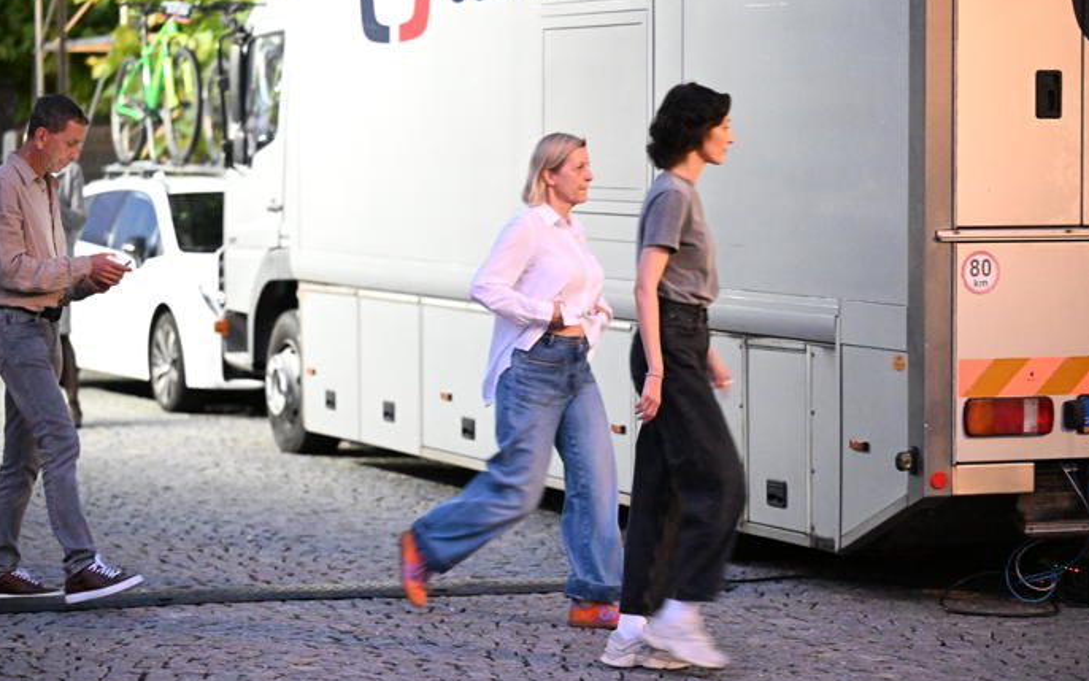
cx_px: 543
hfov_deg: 17.0
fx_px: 3651
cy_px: 354
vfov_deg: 10.7
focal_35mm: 123
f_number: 2.8
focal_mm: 120
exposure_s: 1/100
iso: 20000
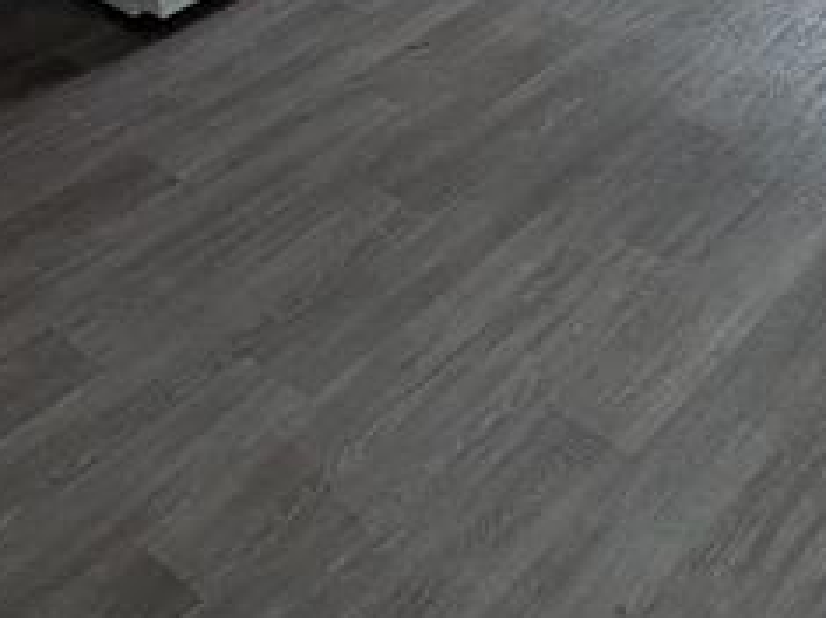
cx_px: 652
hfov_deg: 31.0
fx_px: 1455
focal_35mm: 61
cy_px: -379
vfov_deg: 19.8
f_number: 2.2
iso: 131
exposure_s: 1/120
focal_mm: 1.83
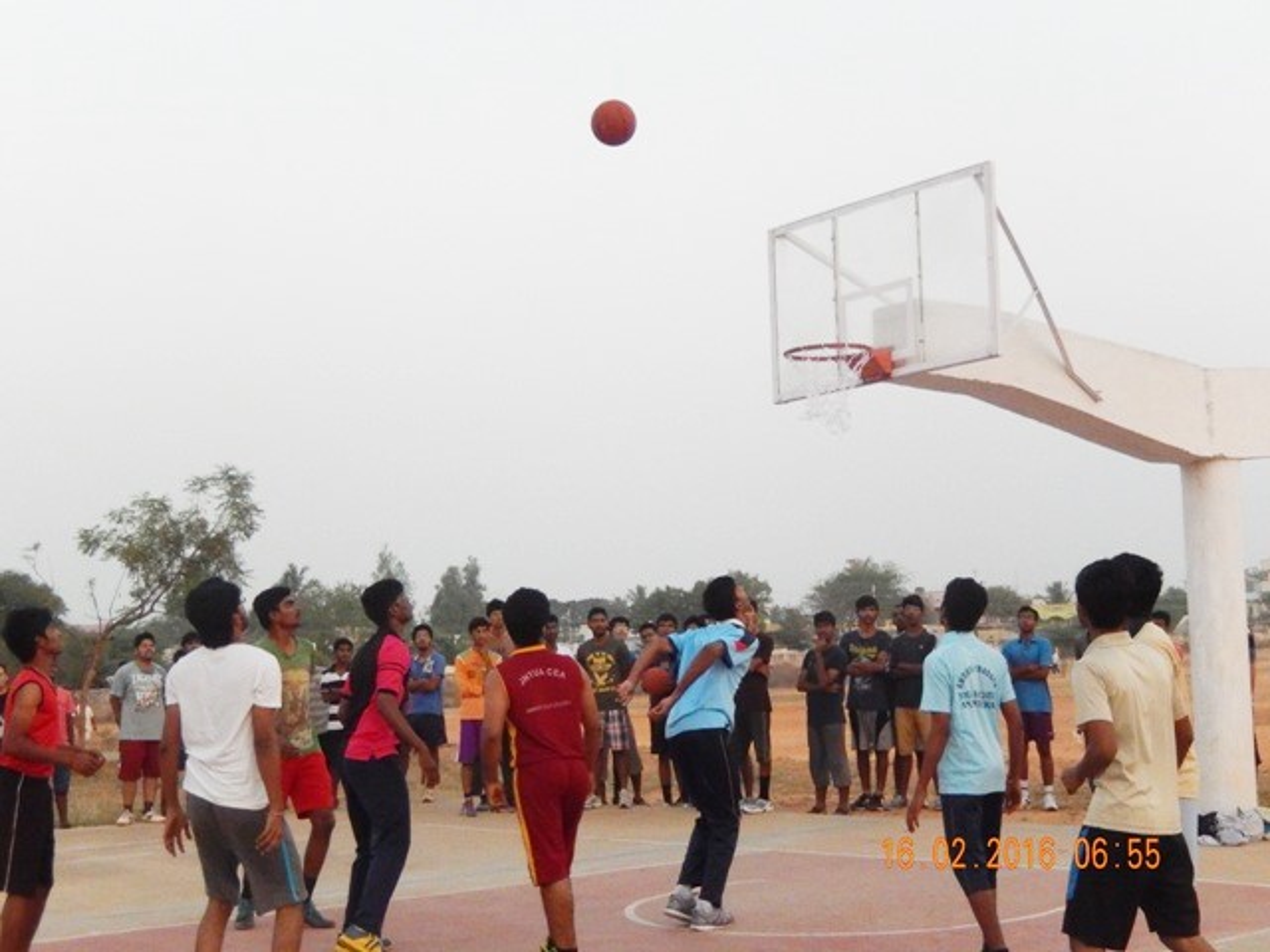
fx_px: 2128
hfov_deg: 33.2
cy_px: 476
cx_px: 635
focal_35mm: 58
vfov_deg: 25.2
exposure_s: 1/800
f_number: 4.6
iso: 1600
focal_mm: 10.4
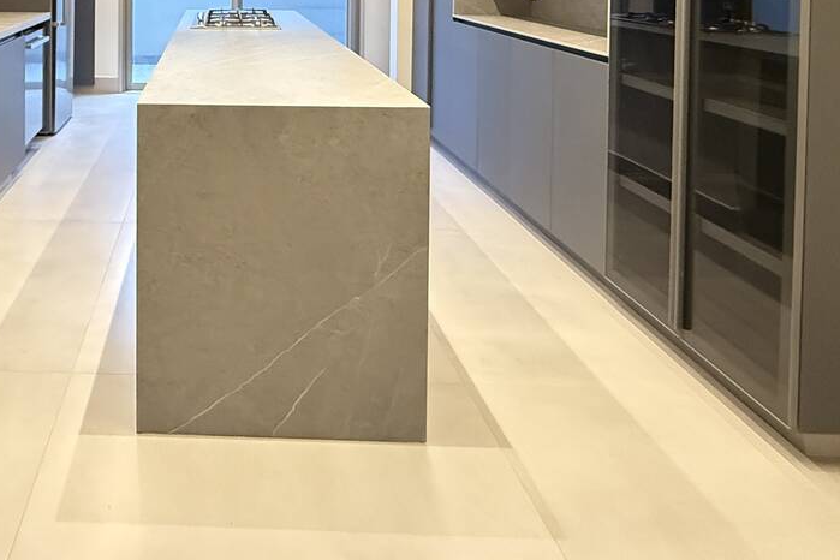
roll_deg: -0.6
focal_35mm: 30
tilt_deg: -0.8
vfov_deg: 37.6
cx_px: 196
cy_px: -31
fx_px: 700
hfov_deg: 58.3
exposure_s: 1/60
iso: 800
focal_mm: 2.22
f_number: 2.2
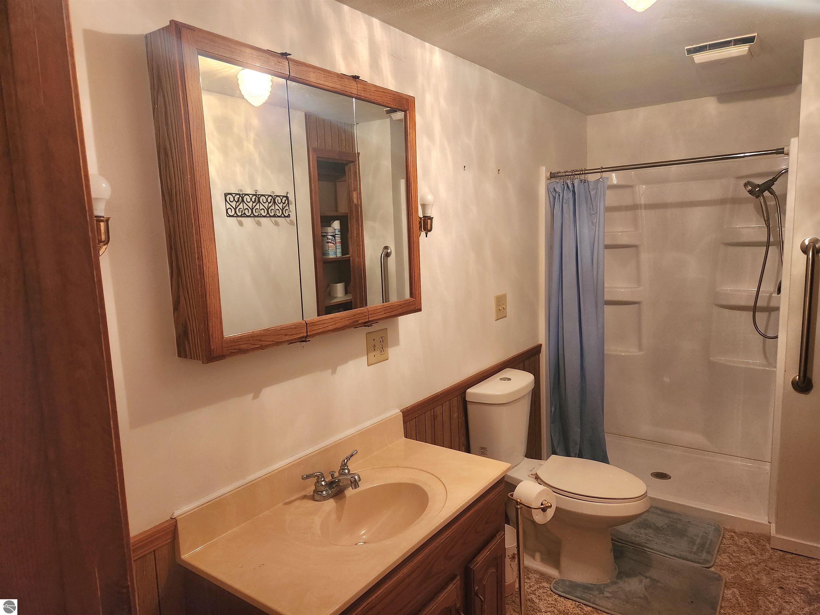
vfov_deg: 58.9
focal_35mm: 23
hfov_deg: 73.9
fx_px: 545
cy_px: 308
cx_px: 410
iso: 640
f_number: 1.8
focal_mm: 5.4
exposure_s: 1/60.2
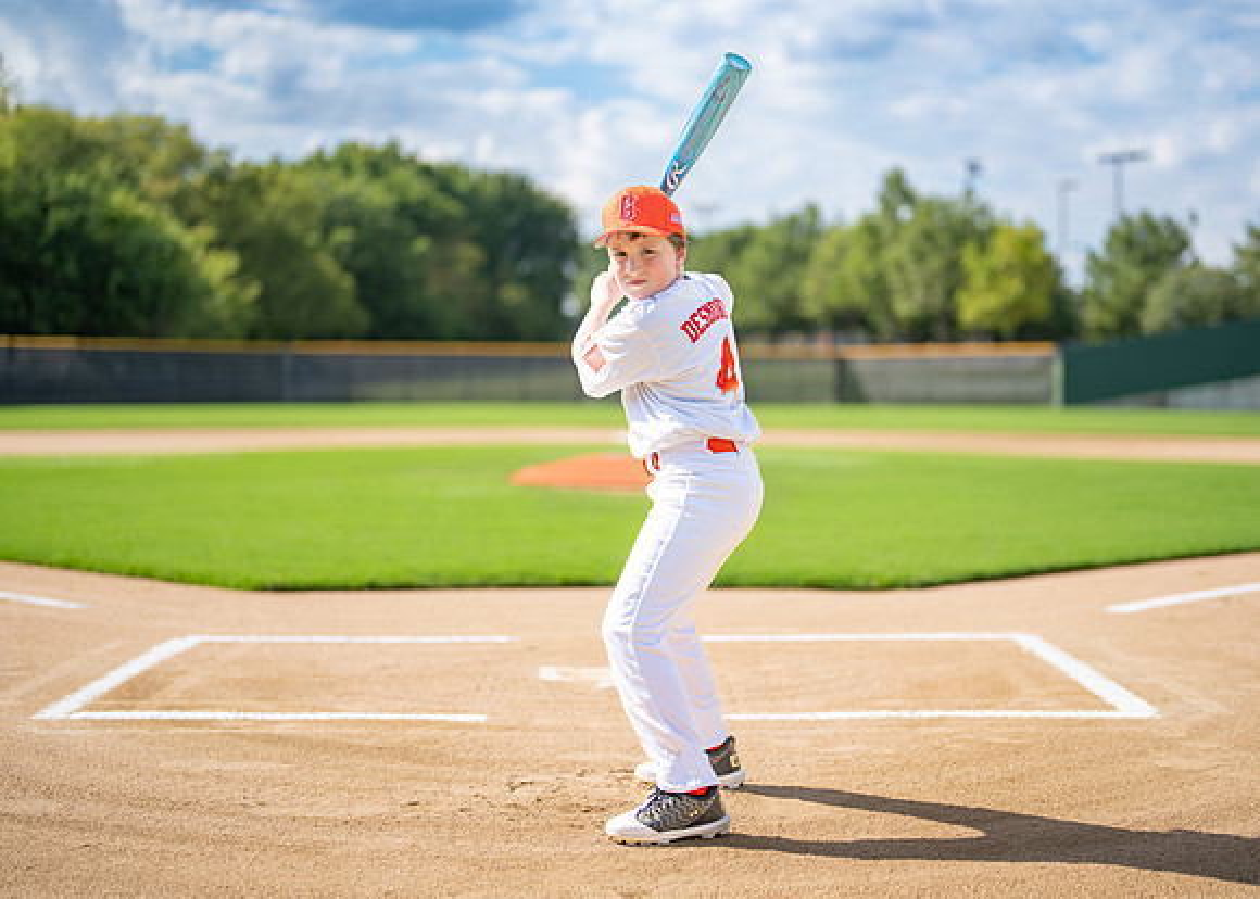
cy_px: 433
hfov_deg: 34.0
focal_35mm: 58
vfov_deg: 24.6
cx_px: 676
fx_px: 2059
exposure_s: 1/6400
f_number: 1.2
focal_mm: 50
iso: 100
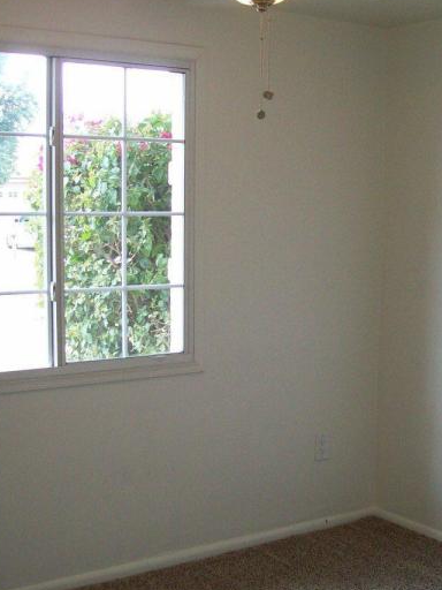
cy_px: 298
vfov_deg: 35.5
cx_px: 277
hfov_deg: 26.9
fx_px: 919
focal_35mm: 54
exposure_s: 1/64
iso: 109
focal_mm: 6
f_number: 2.7
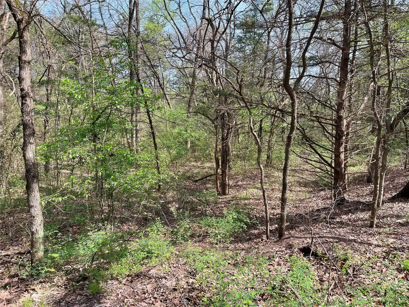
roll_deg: -0.3
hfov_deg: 67.3
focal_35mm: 26
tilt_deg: -8.6
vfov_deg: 53.1
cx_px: 204
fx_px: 307
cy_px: 154
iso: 50
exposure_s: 1/705
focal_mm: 5.1
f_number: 1.6
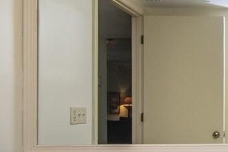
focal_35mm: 51
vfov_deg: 26.4
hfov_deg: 30.3
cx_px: 302
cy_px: 114
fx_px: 320
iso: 1000
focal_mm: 11
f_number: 9
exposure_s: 1/125
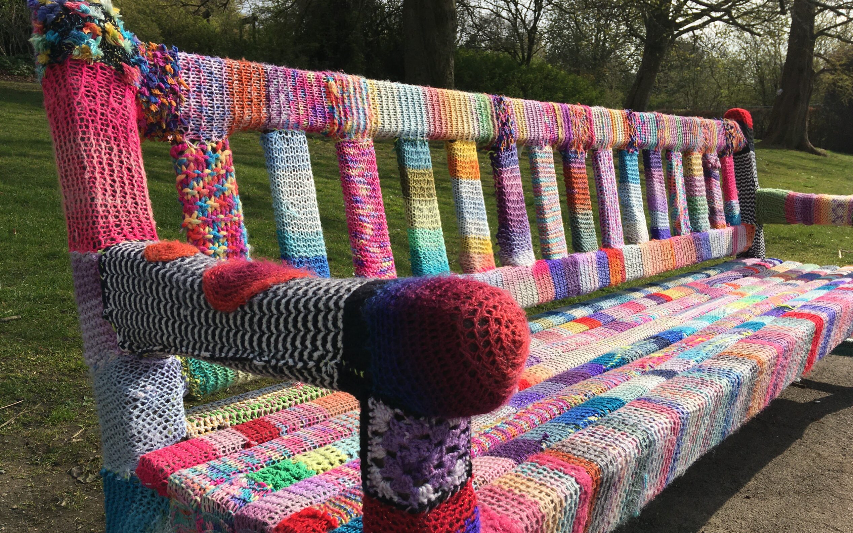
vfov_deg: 40.6
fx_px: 721
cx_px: 425
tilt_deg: -14.6
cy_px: 293
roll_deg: -1.3
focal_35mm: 31
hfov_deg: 61.2
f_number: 2.2
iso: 25
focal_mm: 4.15
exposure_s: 1/2481
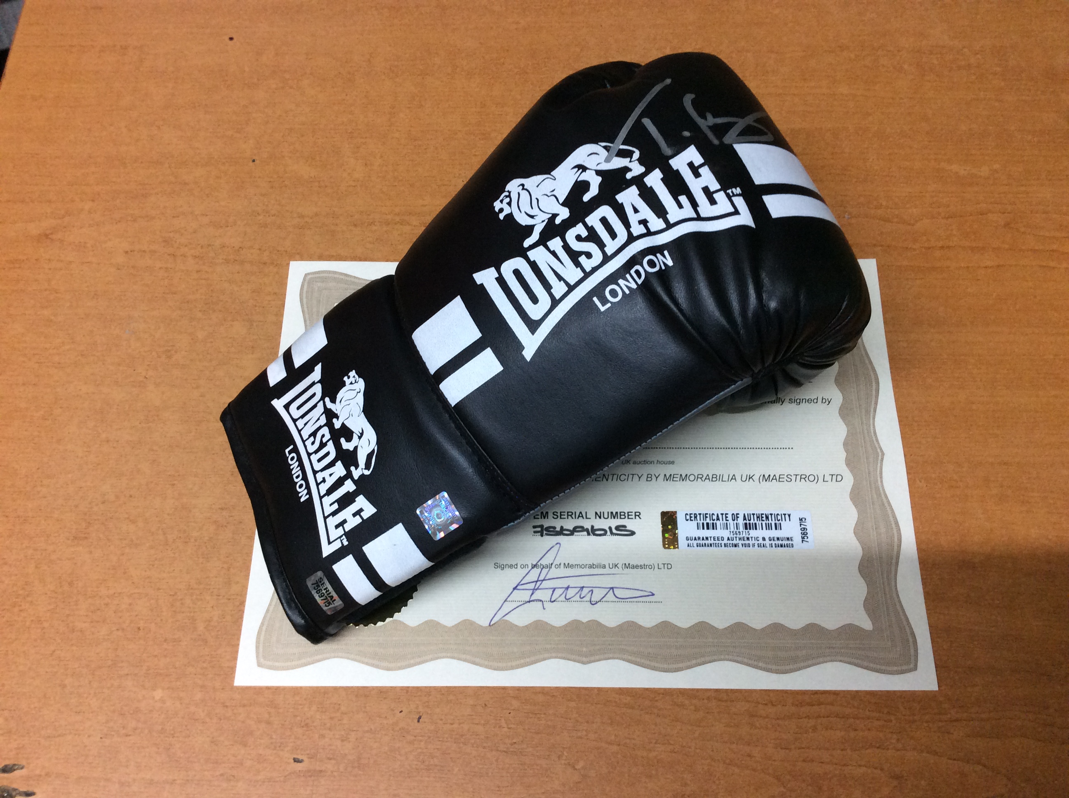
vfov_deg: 44.1
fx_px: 987
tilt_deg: -68.5
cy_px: 399
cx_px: 534
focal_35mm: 32
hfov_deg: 56.9
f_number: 2.4
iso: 125
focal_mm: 3.3
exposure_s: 1/25
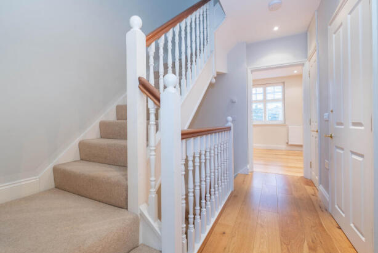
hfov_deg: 96.6
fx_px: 168
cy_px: 130
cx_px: 177
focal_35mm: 16
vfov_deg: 73.8
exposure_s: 1/13
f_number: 5.6
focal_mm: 10
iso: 400
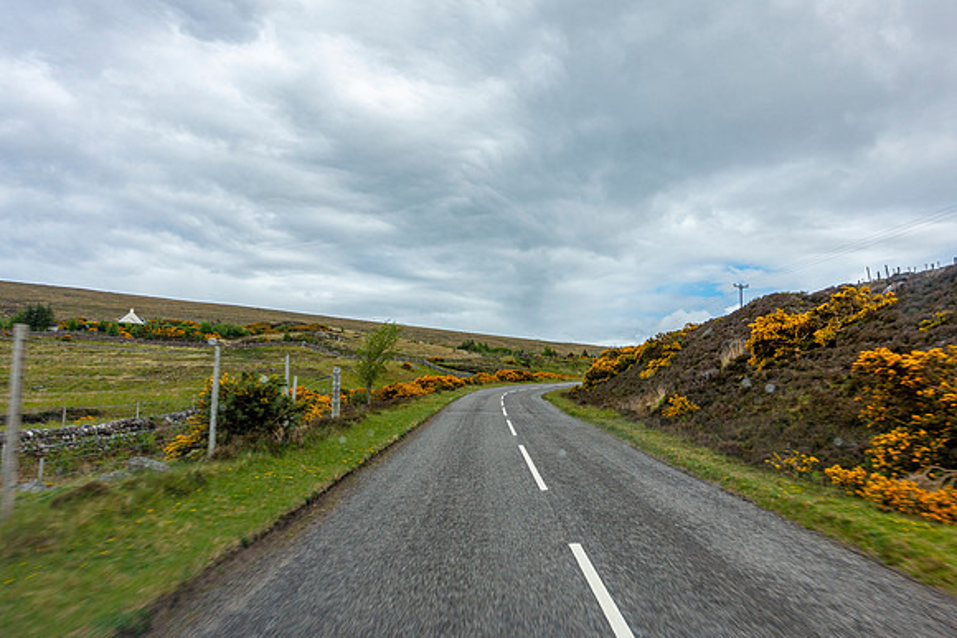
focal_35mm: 24
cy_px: 319
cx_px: 478
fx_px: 638
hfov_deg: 73.7
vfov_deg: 53.2
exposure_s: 1/250
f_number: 7.1
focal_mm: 8.8
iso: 125
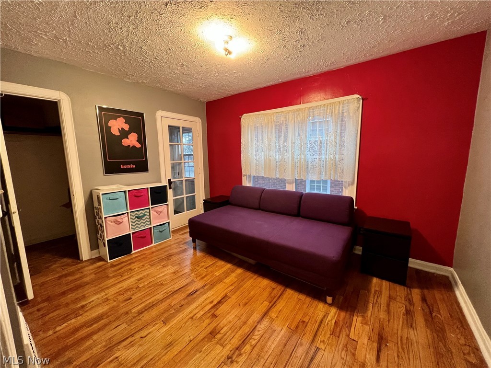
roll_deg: +1.0
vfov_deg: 89.9
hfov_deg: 106.2
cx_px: 246
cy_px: 184
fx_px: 184
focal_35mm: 13
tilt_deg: -7.7
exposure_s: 1/60
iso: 400
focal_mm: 1.57
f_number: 1.8
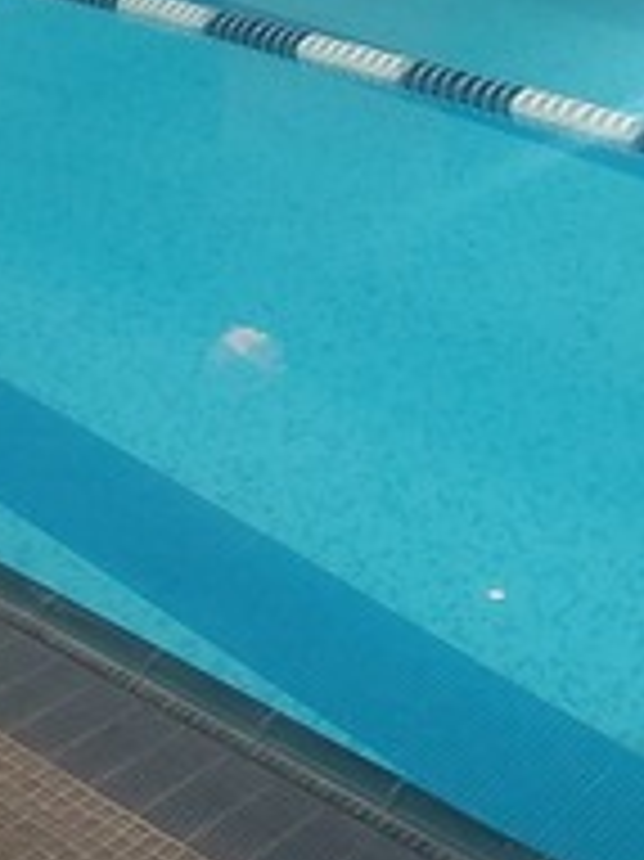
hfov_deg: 17.5
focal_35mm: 84
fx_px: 2086
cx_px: 333
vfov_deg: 19.9
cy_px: -466
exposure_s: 1/120
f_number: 1.8
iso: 125
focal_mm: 5.23
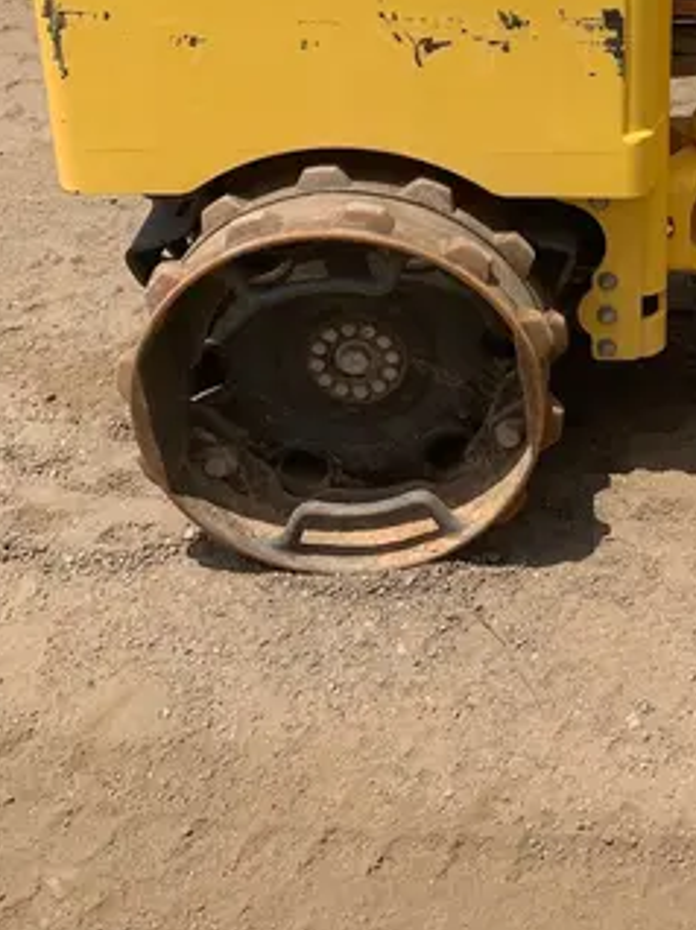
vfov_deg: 31.2
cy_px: 154
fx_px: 1611
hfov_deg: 23.1
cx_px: 737
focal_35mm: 60
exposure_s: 1/2421
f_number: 1.8
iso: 25
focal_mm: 4.25
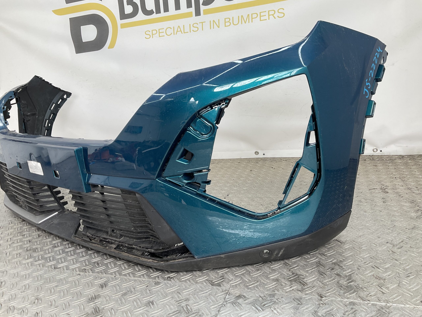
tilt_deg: -14.0
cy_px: 158
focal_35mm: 29
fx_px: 354
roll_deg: +5.9
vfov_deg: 48.2
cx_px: 211
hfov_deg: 61.7
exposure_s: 1/113
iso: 16
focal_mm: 3
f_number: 1.8
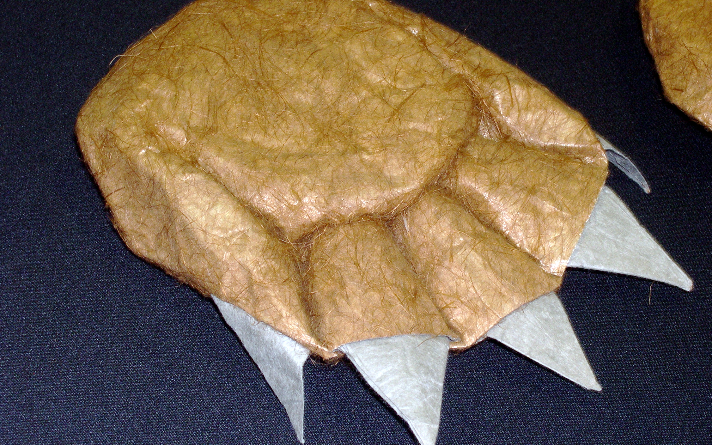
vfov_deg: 14.1
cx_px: 356
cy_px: 243
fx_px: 1805
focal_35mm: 93
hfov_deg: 22.3
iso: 168
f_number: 11.6
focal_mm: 18.4
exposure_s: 1/30
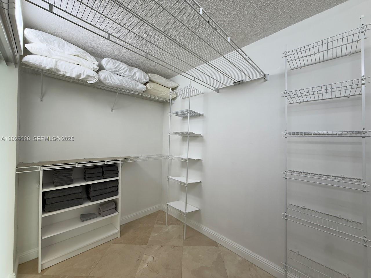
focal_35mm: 14
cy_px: 139
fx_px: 150
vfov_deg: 85.7
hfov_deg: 102.1
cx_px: 186
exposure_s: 1/120
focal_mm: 2.22
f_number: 2.2
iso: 100
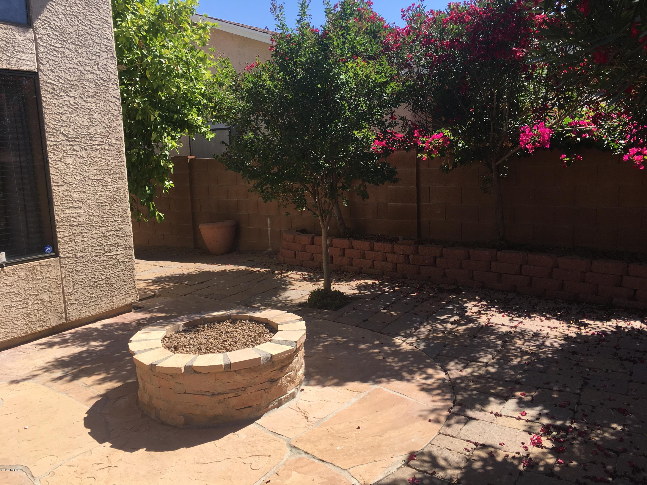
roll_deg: +1.9
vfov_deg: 48.2
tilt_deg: -10.1
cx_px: 324
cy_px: 242
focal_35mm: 29
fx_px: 542
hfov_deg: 61.7
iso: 25
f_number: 2.2
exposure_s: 1/927
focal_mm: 4.15
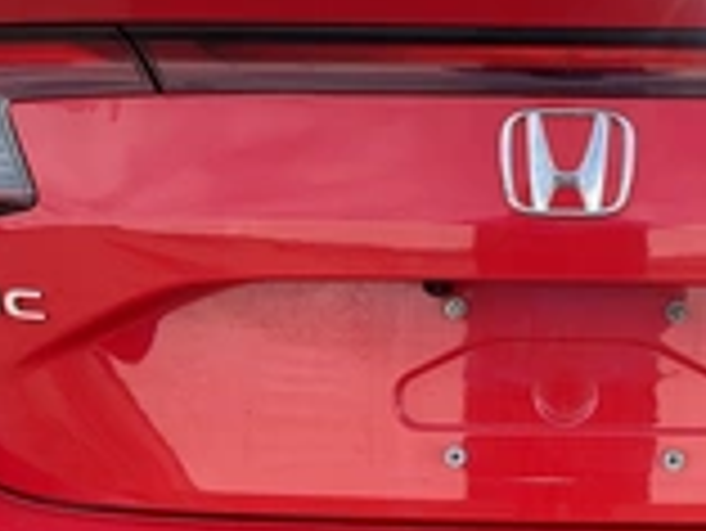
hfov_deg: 25.8
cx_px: 567
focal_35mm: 74
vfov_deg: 19.6
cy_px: 459
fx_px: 1510
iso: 25
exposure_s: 1/391
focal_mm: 3
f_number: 1.8
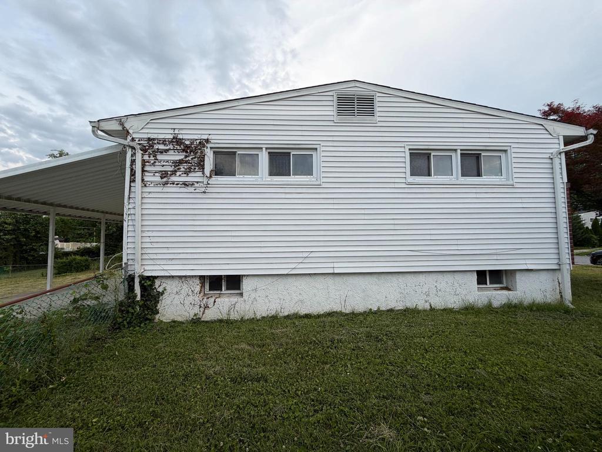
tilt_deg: +3.0
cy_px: 226
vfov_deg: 85.7
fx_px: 243
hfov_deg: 102.1
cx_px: 301
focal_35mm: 14
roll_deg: +0.3
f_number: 2.2
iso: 50
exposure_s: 1/344
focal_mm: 2.22
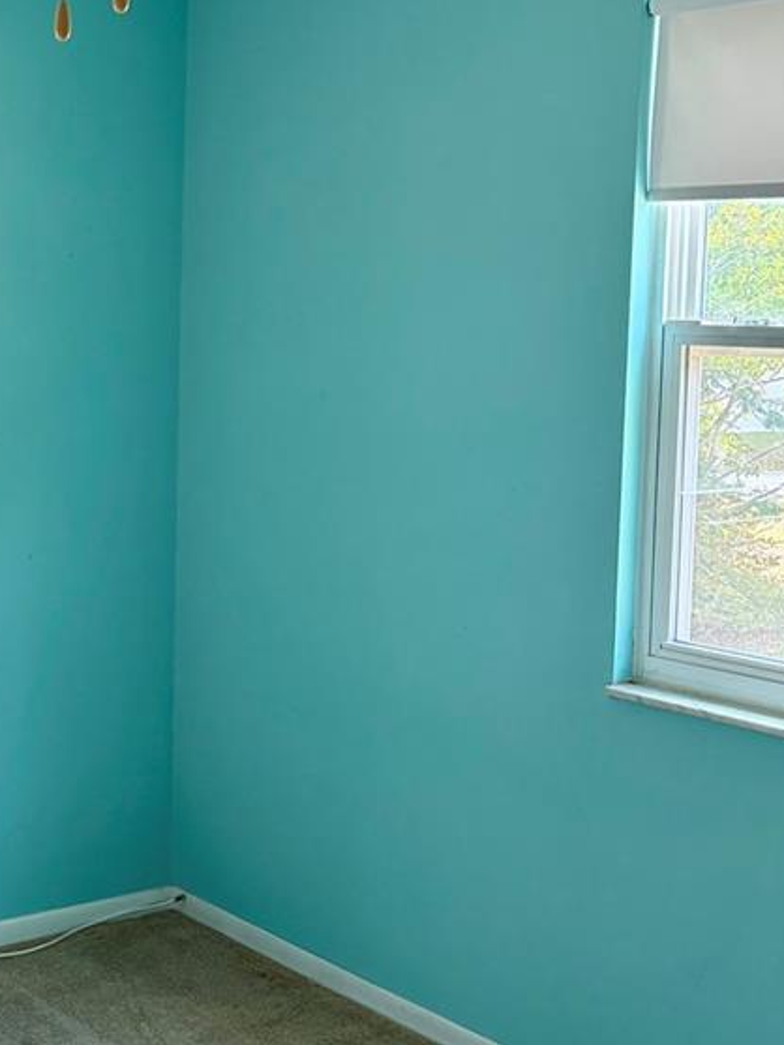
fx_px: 1690
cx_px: 36
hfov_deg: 25.1
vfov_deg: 34.3
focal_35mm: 56
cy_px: 462
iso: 125
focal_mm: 5.96
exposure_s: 1/108
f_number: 1.6
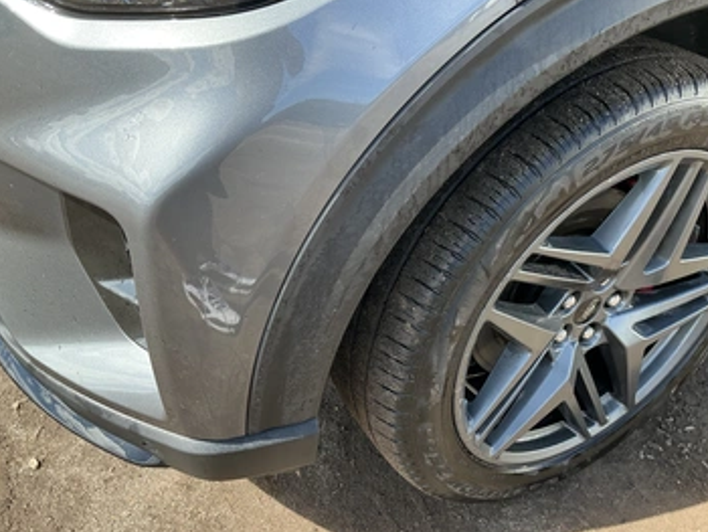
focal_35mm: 32
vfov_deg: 44.1
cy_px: 293
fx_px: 655
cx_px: 366
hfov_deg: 56.8
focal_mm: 3
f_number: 1.8
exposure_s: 1/305
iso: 25
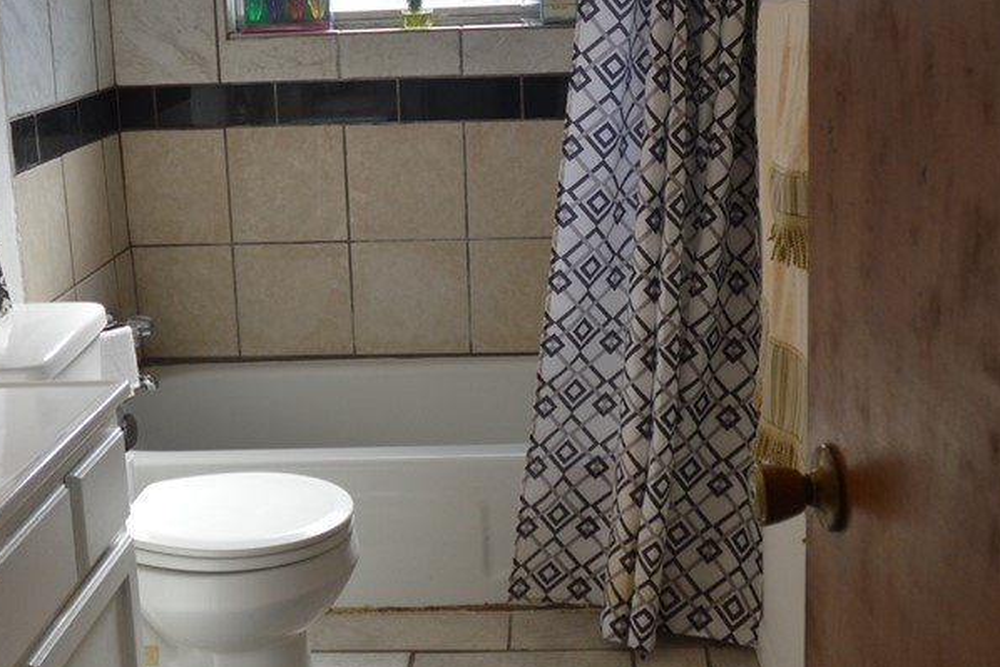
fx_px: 1361
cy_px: 224
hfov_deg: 40.3
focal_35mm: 49
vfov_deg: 27.4
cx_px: 456
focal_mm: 18
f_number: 3.5
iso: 400
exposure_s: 1/500
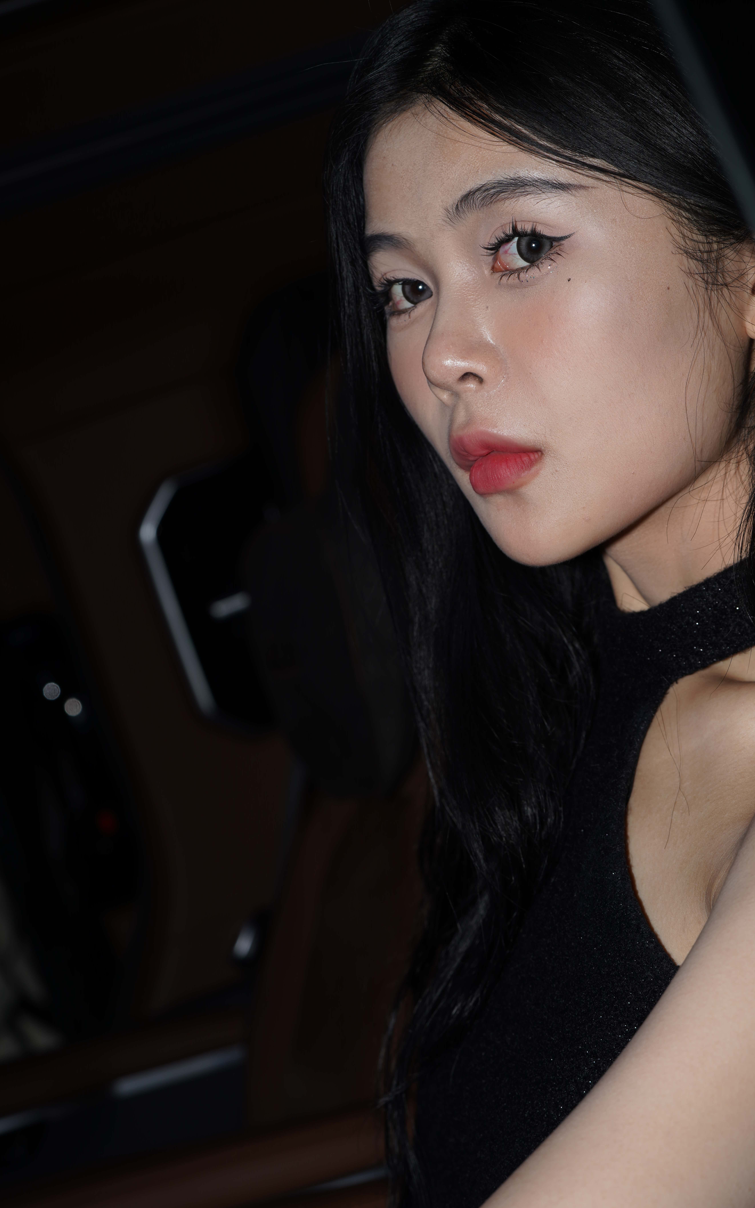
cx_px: 411
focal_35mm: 80
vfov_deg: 25.8
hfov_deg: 16.3
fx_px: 2634
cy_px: 659
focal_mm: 70
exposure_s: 1/250
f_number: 6.3
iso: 100
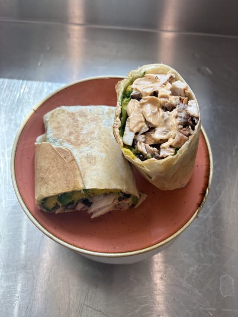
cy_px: 158
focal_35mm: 26
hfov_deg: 53.1
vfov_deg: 67.3
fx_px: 238
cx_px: 119
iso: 50
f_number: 1.6
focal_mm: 5.96
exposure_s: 1/207
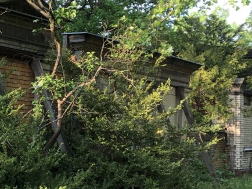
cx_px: -5
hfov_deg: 27.5
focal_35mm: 66
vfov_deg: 22.2
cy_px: 124
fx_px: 481
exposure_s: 1/120
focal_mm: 3.99
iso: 50
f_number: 1.8
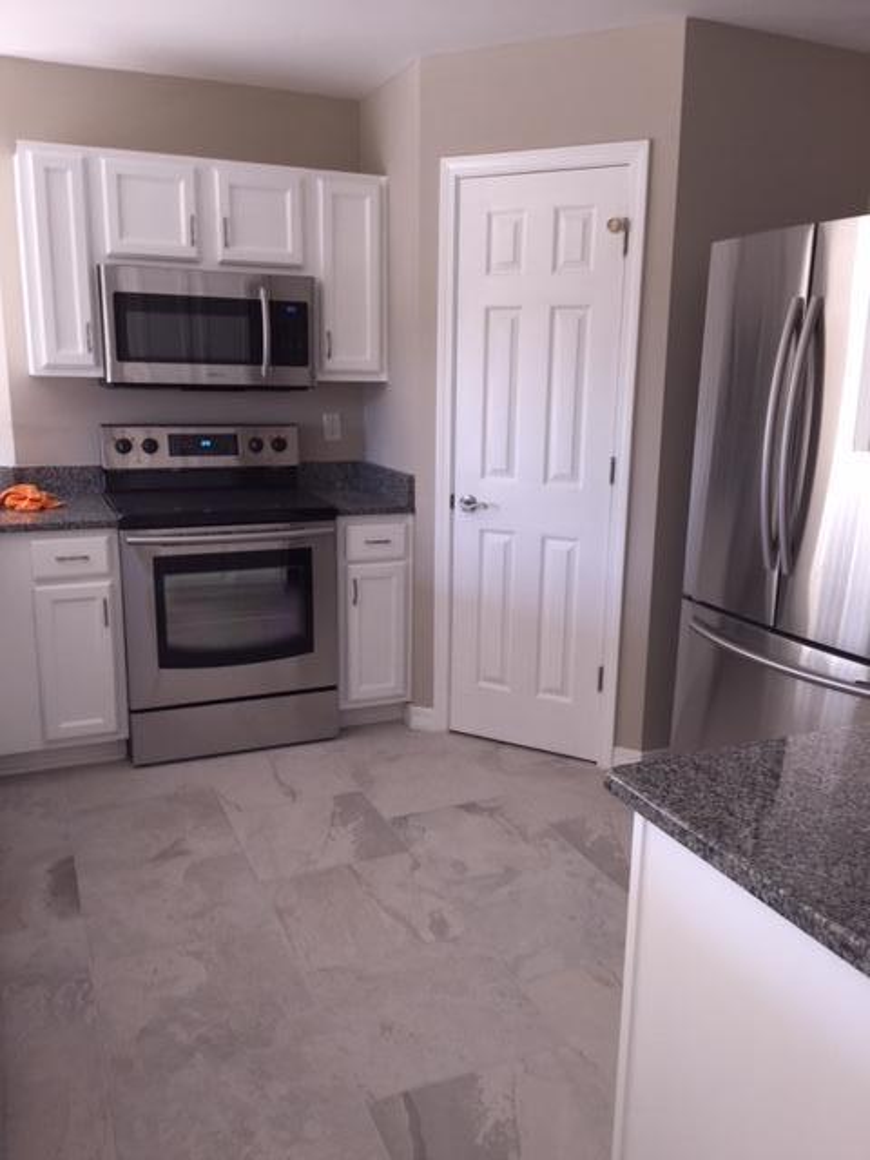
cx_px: 435
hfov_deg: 48.2
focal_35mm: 29
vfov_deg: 61.7
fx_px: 972
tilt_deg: -13.1
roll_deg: -1.5
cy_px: 580
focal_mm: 4.15
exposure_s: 1/41
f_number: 2.2
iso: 32
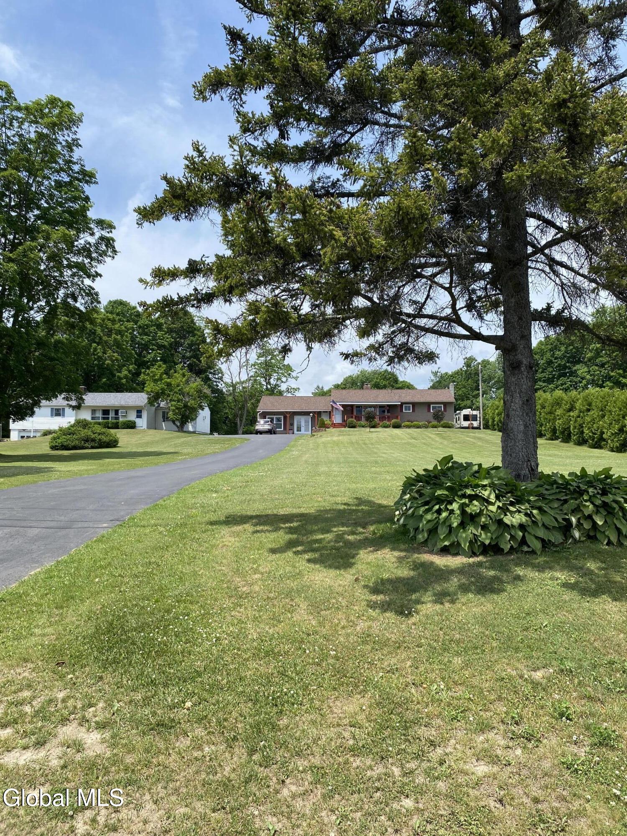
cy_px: 418
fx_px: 628
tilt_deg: +5.2
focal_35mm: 26
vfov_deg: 67.3
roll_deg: -0.5
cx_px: 314
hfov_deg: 53.1
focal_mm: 4.25
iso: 32
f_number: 1.8
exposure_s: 1/2105
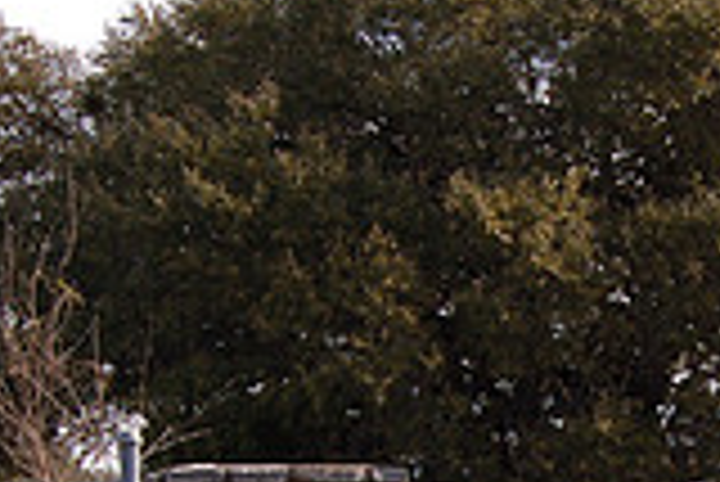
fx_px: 2498
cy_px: 658
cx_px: 608
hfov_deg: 16.2
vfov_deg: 10.7
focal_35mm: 125
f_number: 7.1
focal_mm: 23
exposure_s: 1/200
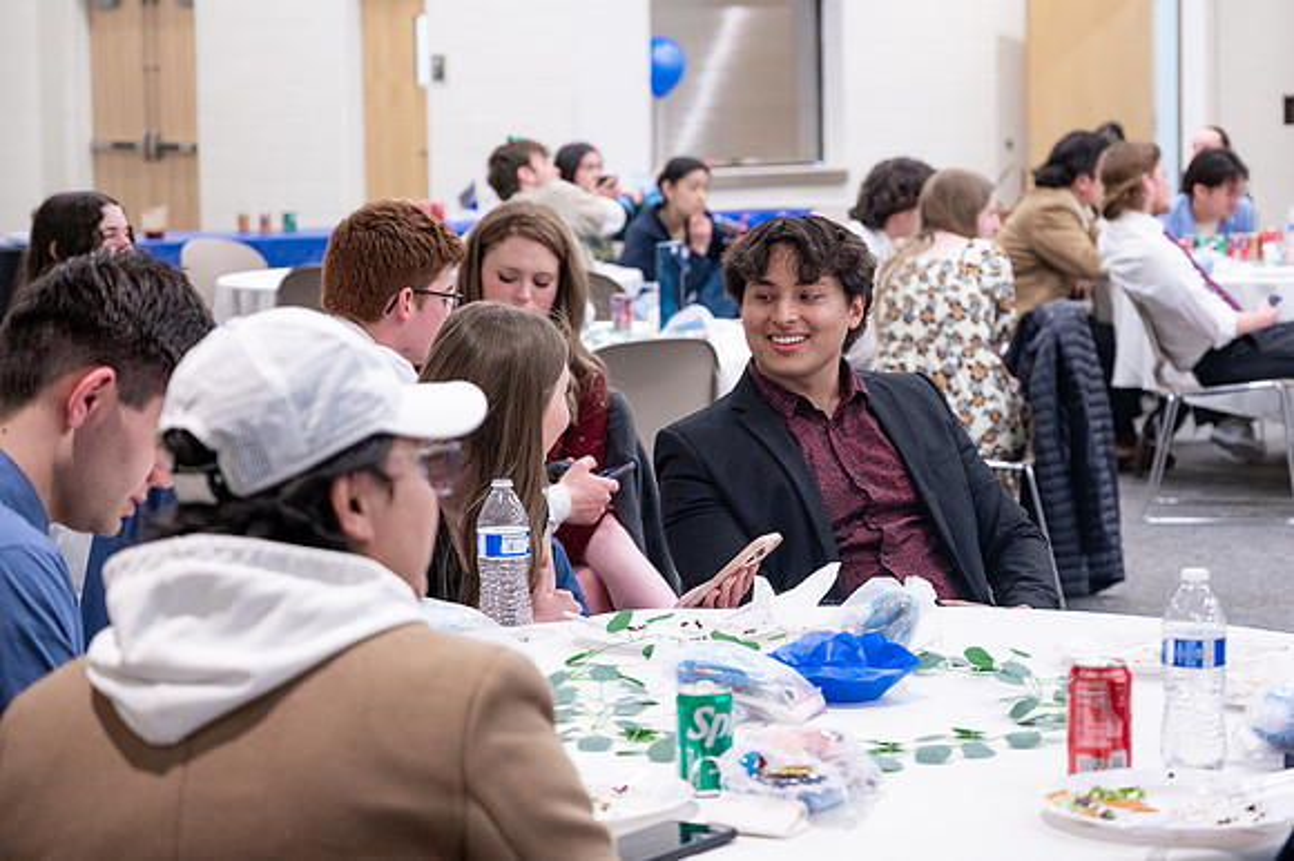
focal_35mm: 91
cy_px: 300
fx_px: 3279
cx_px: 844
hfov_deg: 22.2
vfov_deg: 14.9
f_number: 4
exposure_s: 1/200
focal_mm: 70
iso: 1600
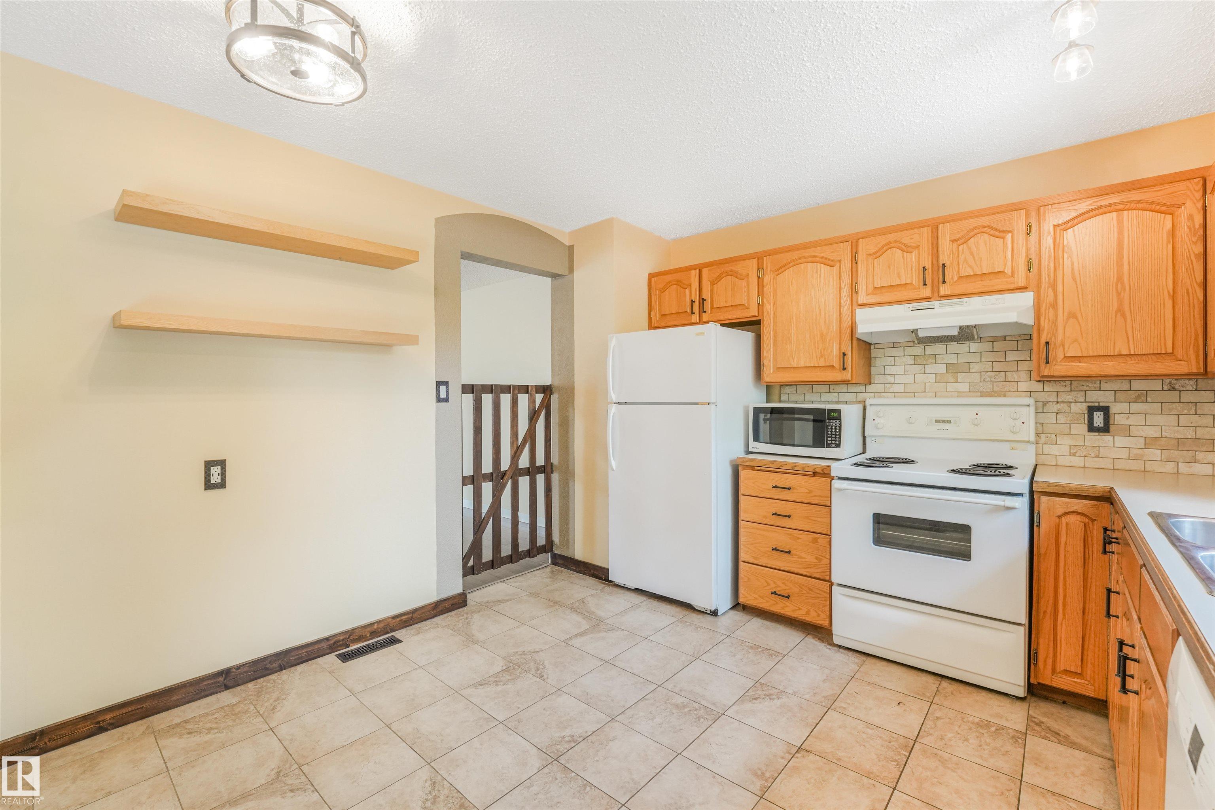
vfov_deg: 81.2
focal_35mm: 14
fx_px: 472
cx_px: 608
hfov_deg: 104.3
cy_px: 405
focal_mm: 14
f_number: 9
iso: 2500
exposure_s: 1/60
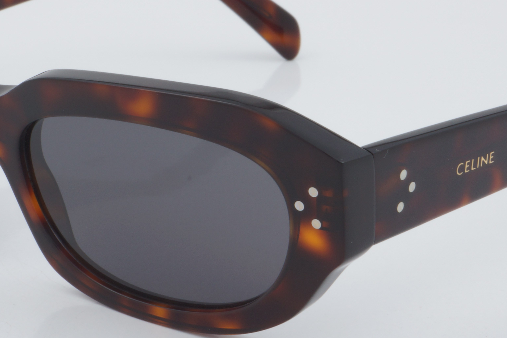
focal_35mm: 146
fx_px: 2056
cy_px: 152
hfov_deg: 14.1
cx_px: 221
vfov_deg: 9.4
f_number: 32
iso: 100
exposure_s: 1/3
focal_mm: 50
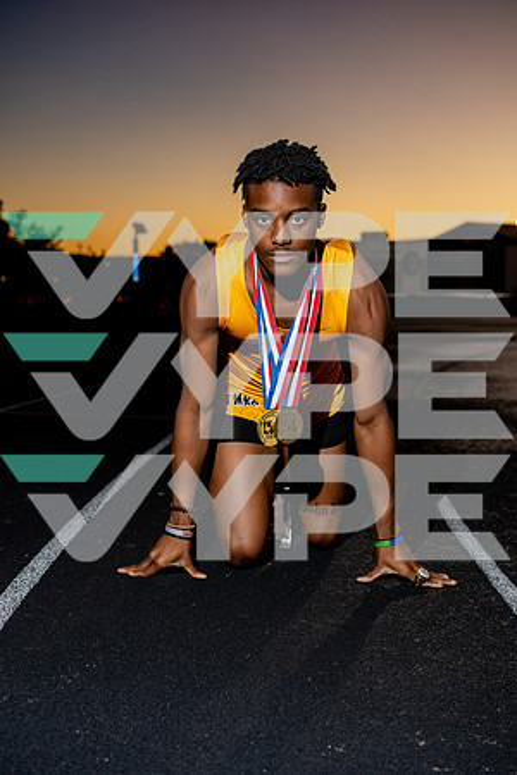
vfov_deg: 36.2
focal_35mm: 55
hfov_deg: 24.6
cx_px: 258
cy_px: 388
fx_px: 1185
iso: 250
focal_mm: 55
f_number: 4.5
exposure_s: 1/200
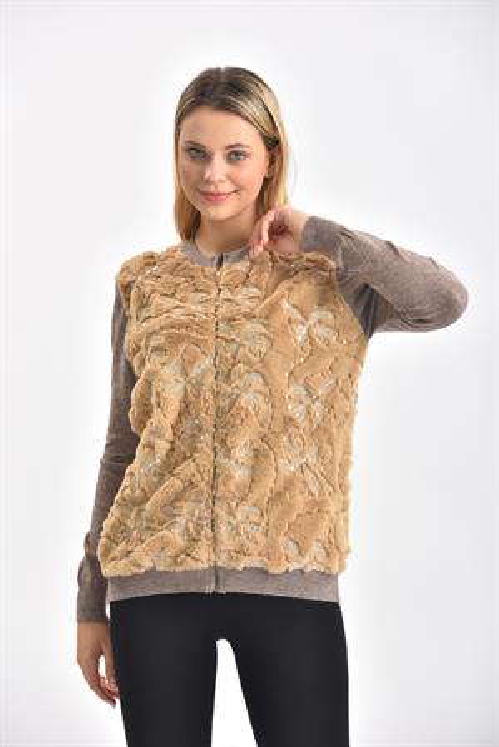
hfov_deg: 9.8
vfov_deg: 14.6
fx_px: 2906
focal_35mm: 140
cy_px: 374
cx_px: 250
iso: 100
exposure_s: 1/160
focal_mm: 140
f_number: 6.3
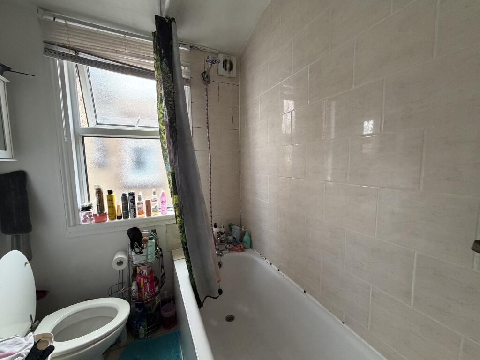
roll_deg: +1.6
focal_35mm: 14
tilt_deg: -4.0
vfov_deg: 85.7
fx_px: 194
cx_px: 240
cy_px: 180
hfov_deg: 102.1
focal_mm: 2.22
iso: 320
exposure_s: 1/80
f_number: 2.2
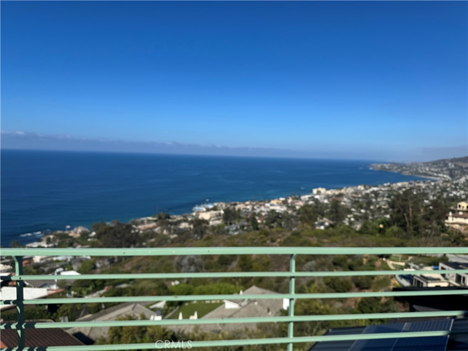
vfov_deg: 56.8
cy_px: 176
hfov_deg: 71.6
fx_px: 324
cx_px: 234
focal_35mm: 24
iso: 80
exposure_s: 1/7092
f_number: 1.78
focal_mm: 6.76
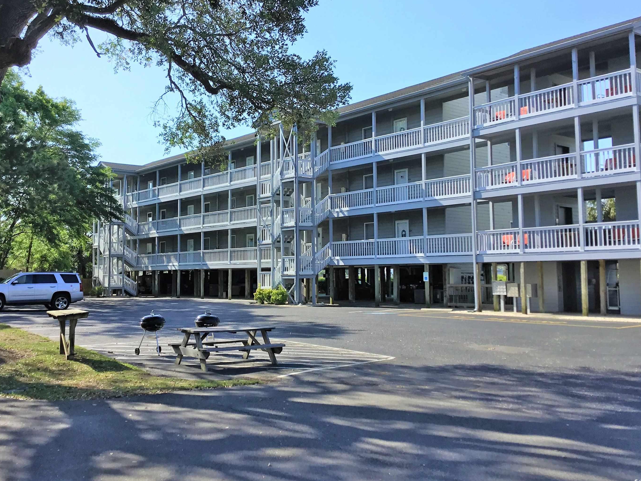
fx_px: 648
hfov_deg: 52.5
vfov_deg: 40.6
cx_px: 288
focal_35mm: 35
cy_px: 211
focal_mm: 3.3
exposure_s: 1/1116
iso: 25
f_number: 2.4
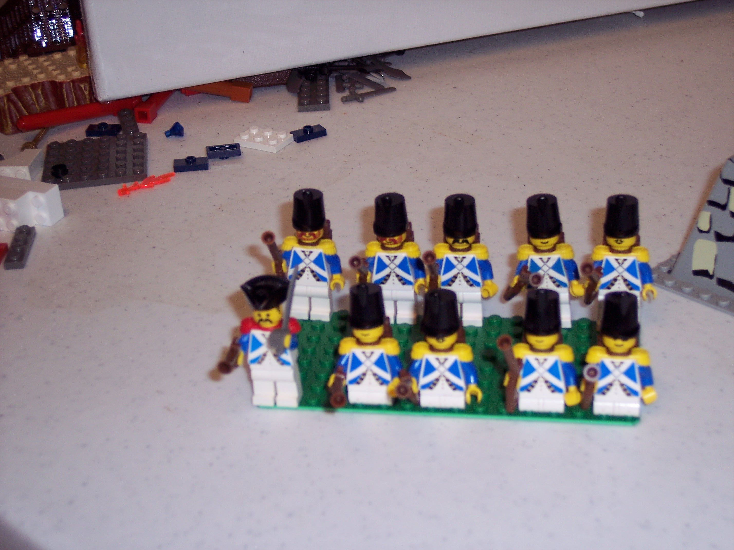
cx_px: 367
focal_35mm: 65
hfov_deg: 29.8
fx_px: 1378
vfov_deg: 22.6
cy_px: 275
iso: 100
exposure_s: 1/90
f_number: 3.4
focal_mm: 13.3
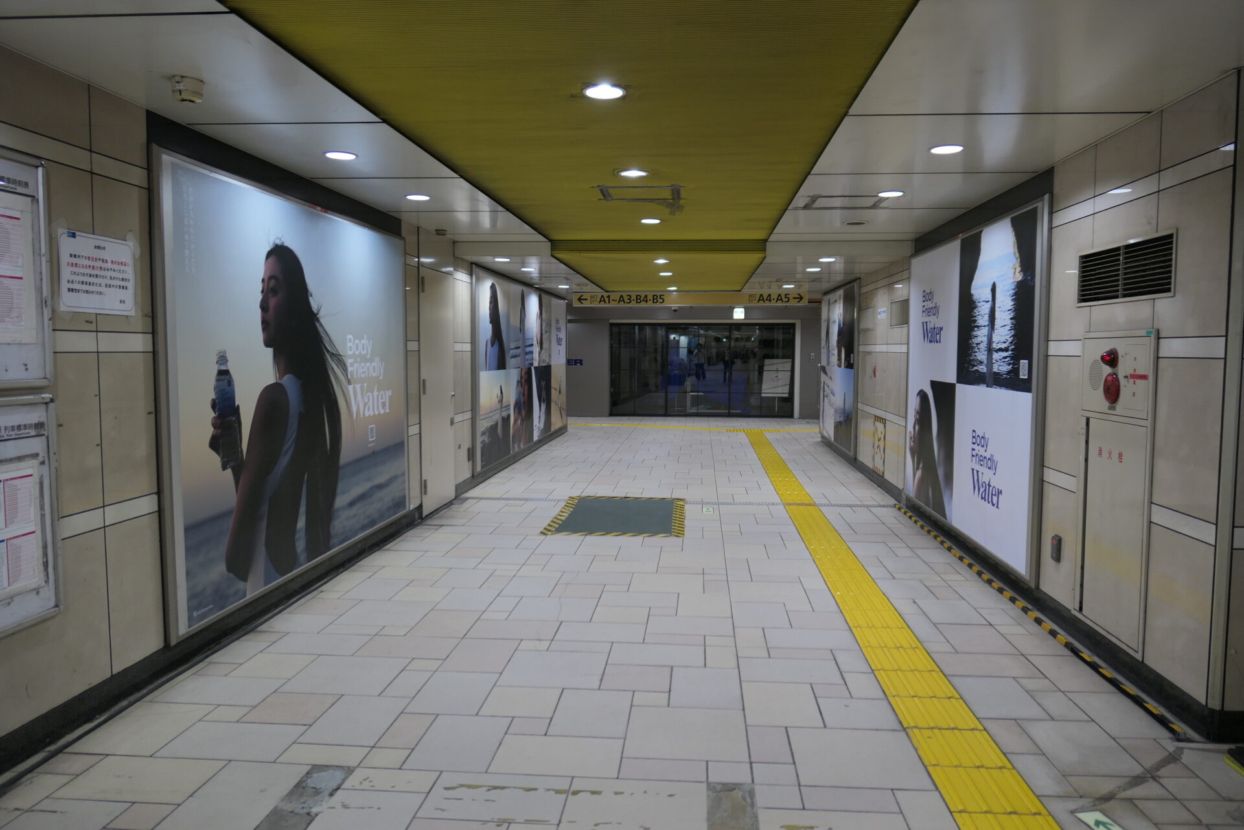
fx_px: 829
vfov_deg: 53.1
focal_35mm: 24
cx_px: 622
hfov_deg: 73.7
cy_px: 415
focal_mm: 8.8
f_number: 1.4
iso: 125
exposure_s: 1/125
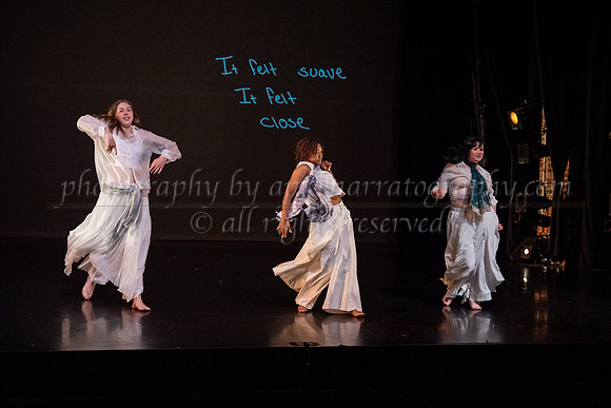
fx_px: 934
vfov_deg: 24.6
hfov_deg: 36.2
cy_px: 204
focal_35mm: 55
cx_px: 306
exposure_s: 1/400
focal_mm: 55
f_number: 3.5
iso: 4000
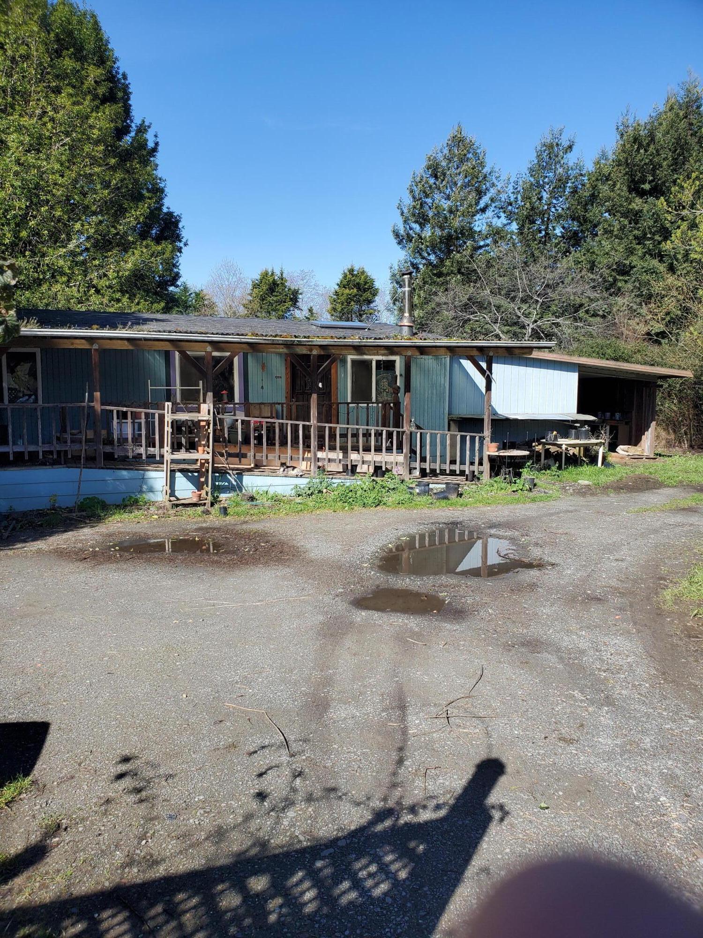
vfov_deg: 67.3
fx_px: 704
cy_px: 469
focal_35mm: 26
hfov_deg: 53.1
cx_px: 352
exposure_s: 1/1047
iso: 50
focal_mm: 4.3
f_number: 2.4
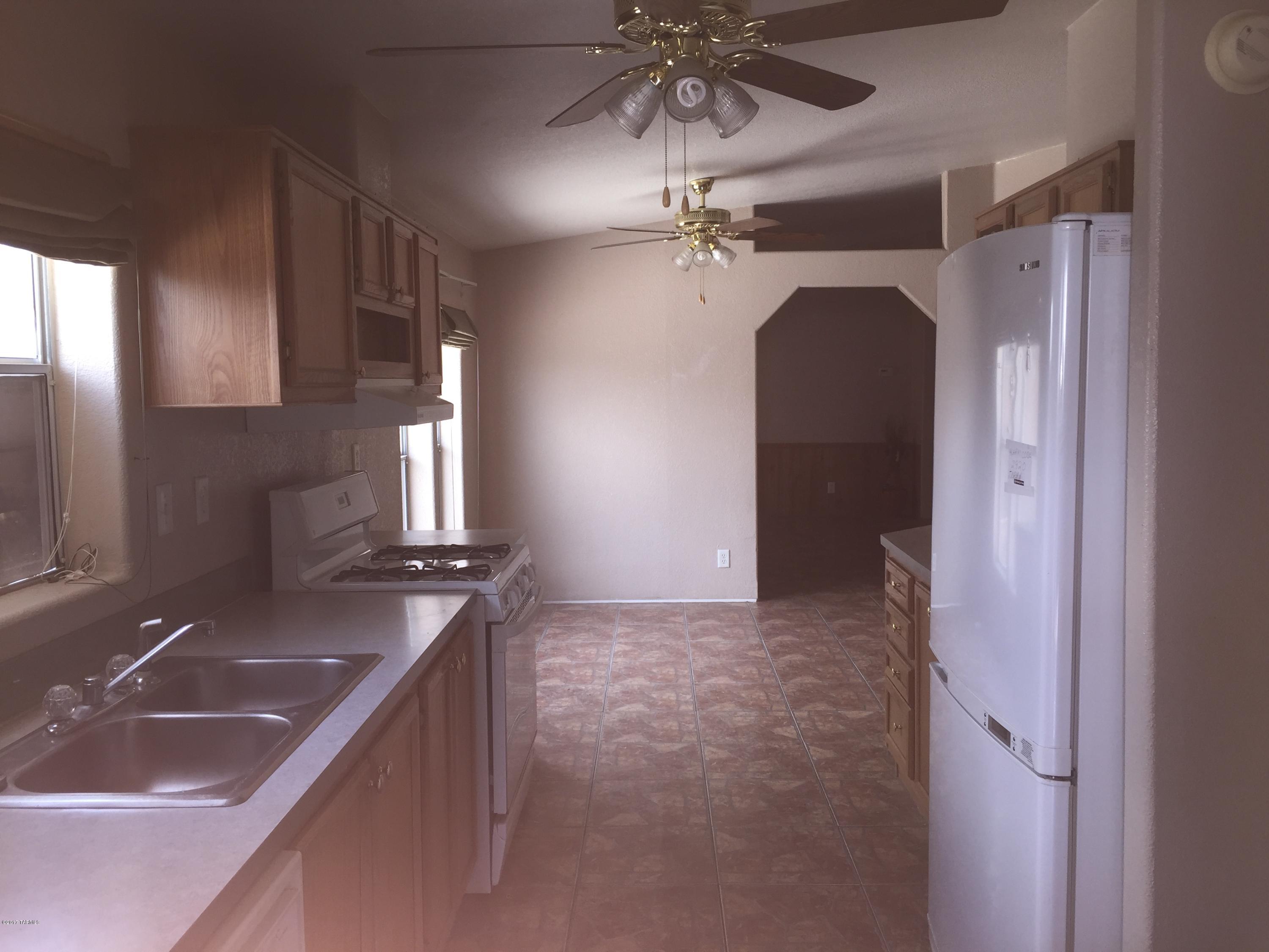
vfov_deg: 48.2
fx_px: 1063
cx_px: 634
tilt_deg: -5.2
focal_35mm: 29
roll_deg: +0.8
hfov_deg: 61.7
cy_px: 476
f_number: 2.2
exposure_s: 1/36
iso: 32
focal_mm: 4.15
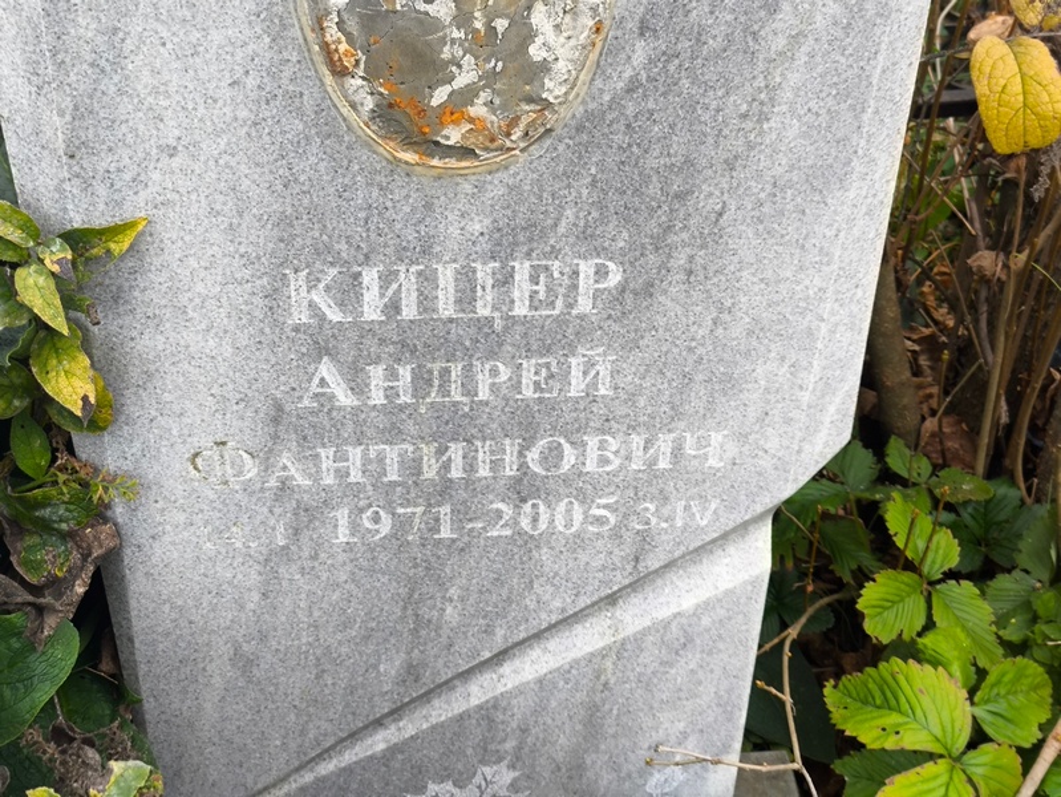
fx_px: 1533
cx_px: 530
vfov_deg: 29.1
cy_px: 398
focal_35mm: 50
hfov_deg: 38.2
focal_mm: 4.71
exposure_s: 1/120
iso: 80
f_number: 1.7
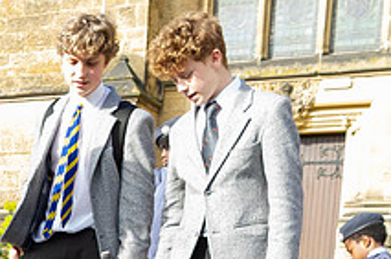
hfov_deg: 22.8
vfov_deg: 15.1
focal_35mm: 83
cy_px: 393
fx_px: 899
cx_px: -63
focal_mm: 26
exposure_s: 1/500
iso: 2000
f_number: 8
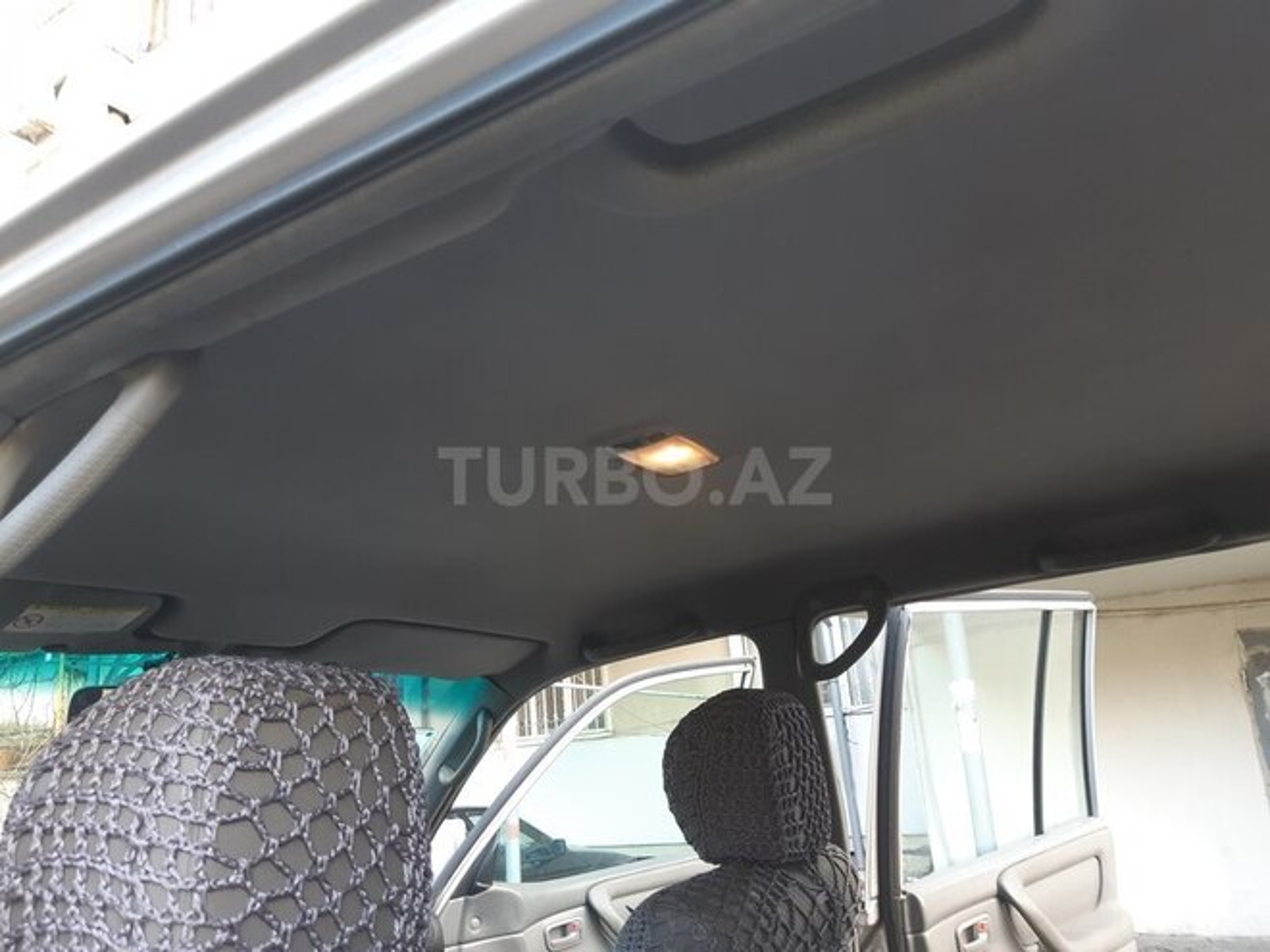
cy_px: 476
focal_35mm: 26
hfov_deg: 67.3
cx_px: 635
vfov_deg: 53.1
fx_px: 954
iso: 80
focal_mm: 3.93
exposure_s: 1/50
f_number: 1.7
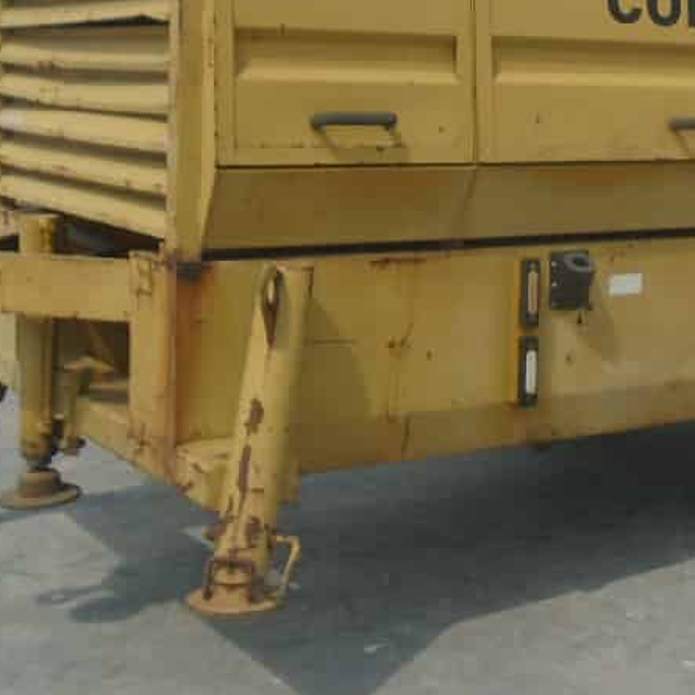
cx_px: 695
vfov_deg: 24.6
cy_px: 144
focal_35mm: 69
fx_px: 1567
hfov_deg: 23.9
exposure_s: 1/200
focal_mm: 4.6
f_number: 8
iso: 100
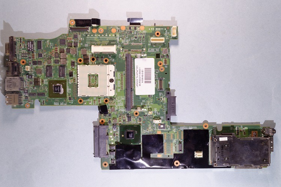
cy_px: 94
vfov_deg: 41.6
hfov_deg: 59.6
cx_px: 140
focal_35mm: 32
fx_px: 246
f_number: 8
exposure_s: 1/5
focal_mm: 21
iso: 100
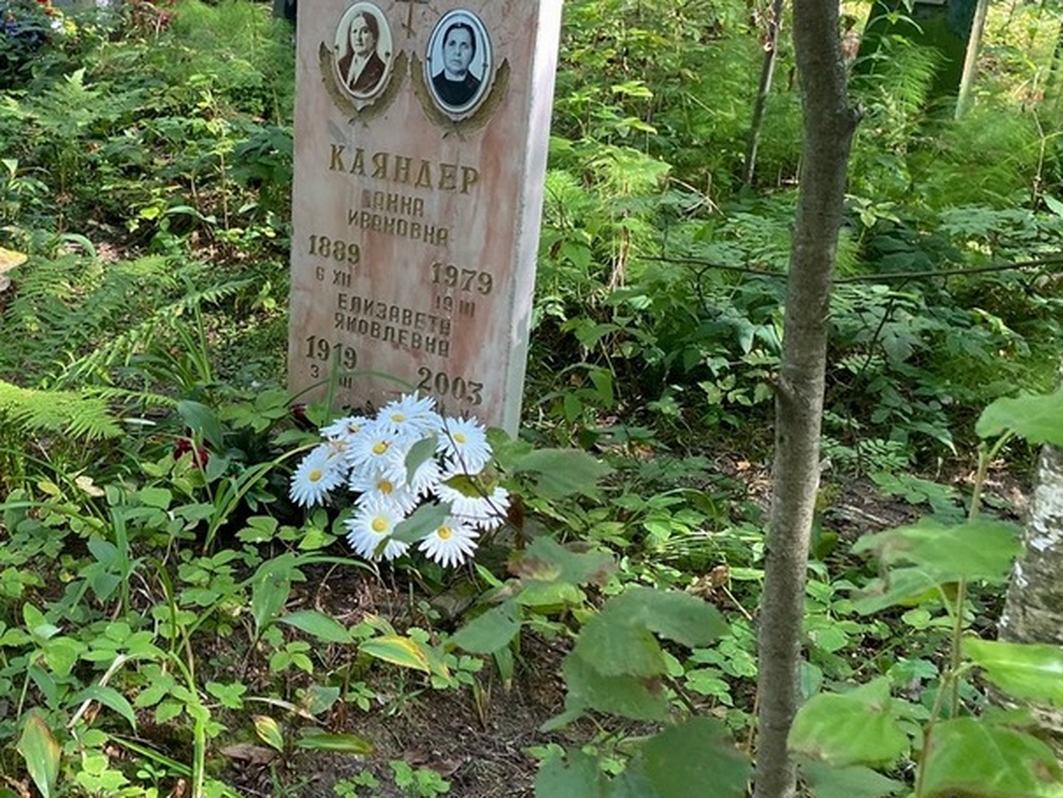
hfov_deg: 40.9
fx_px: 1351
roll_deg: -1.1
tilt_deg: -24.3
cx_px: 190
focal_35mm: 44
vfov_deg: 32.9
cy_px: 420
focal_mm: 4.25
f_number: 1.8
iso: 100
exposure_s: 1/121
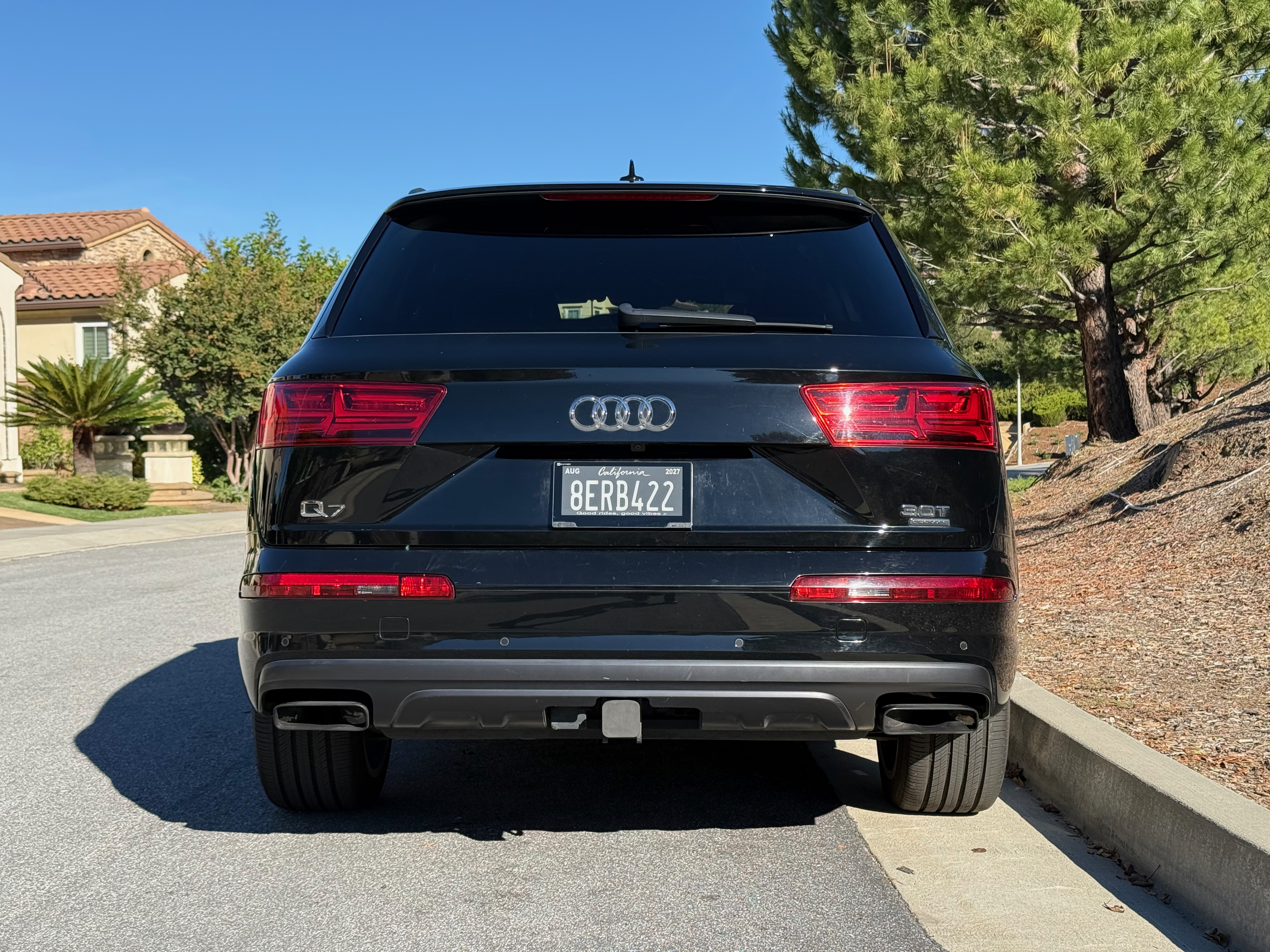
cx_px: 635
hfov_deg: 39.7
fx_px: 1761
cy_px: 476
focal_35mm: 48
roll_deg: +0.9
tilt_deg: -1.3
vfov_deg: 30.3
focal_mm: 6.76
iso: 80
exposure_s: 1/2342
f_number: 1.78
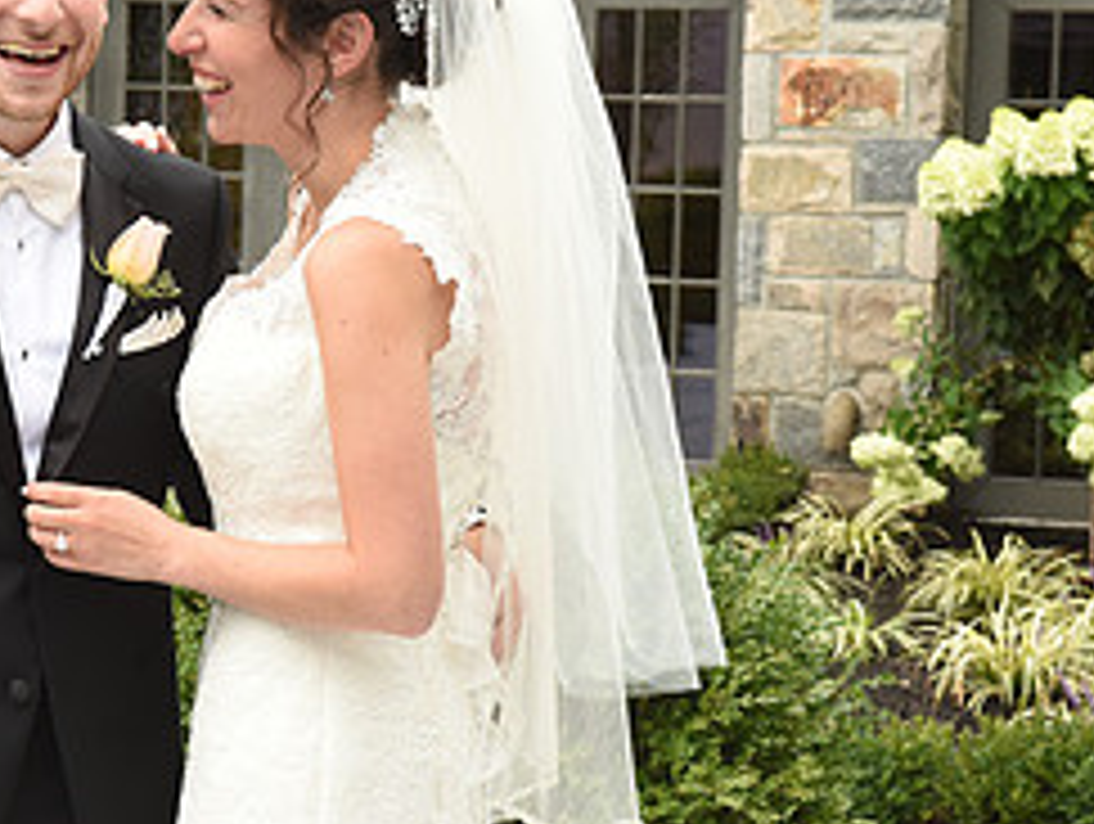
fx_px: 3988
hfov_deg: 15.6
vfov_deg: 11.8
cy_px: 398
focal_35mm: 126
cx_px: 315
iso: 1000
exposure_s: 1/200
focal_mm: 55
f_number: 10
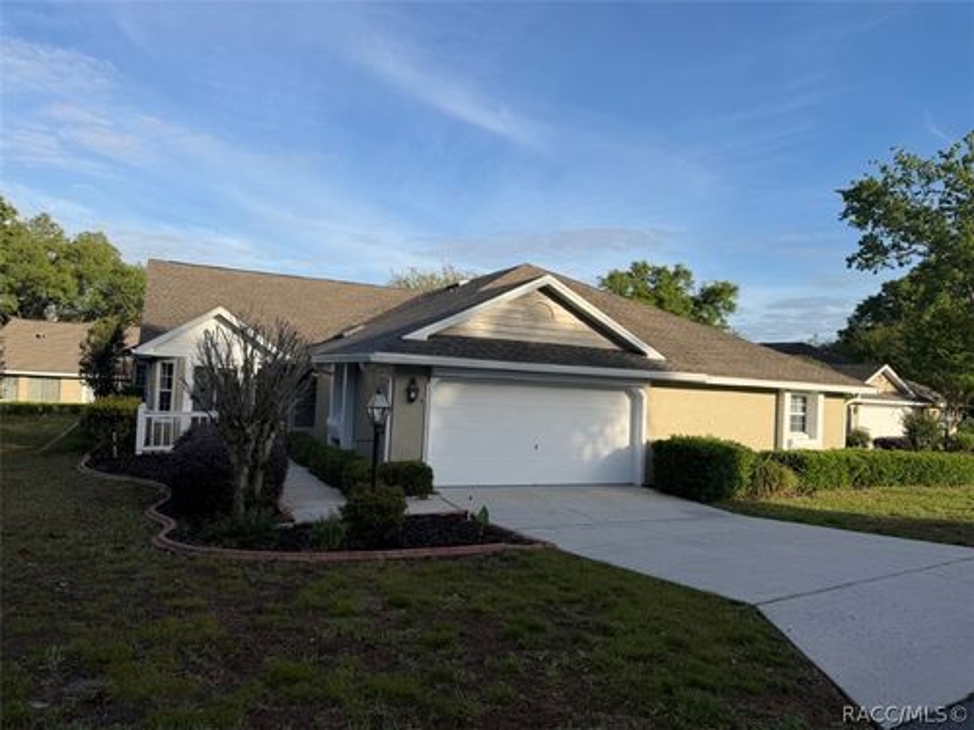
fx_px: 675
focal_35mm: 24
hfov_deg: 71.6
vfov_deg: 56.8
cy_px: 365
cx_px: 487
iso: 80
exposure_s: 1/3425
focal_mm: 6.76
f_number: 1.78
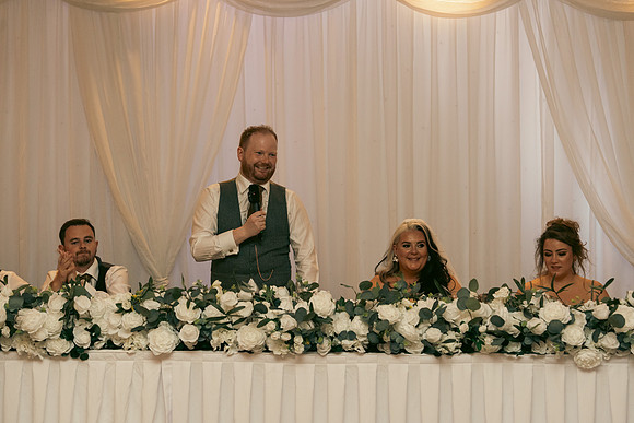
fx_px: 1004
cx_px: 317
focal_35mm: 57
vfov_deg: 23.8
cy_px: 212
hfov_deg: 35.0
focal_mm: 57
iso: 2500
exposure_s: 1/160
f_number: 3.5
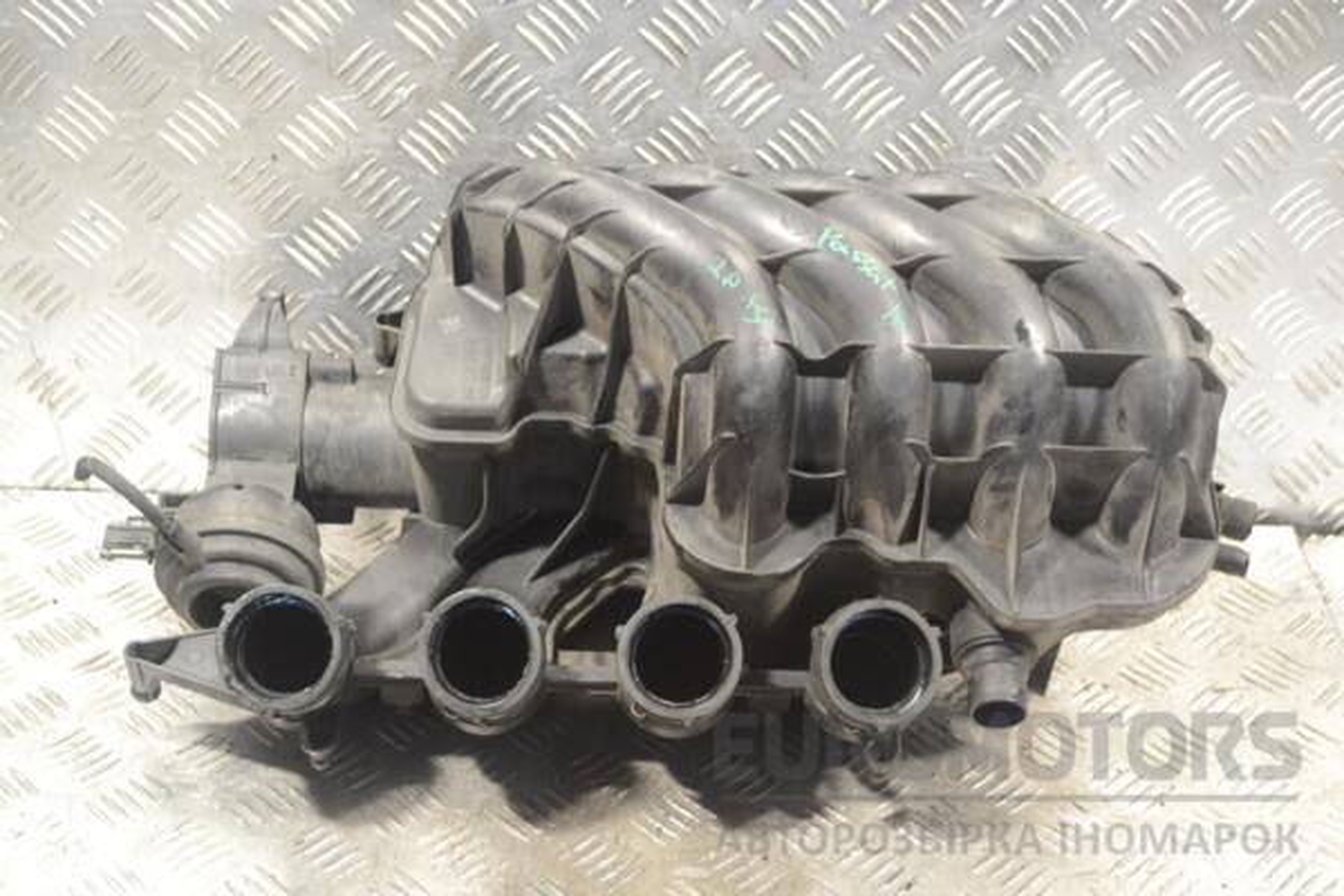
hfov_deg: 36.9
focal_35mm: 54
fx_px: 2016
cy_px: 448
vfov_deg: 25.1
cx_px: 672
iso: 640
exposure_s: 1/30
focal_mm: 36
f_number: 5
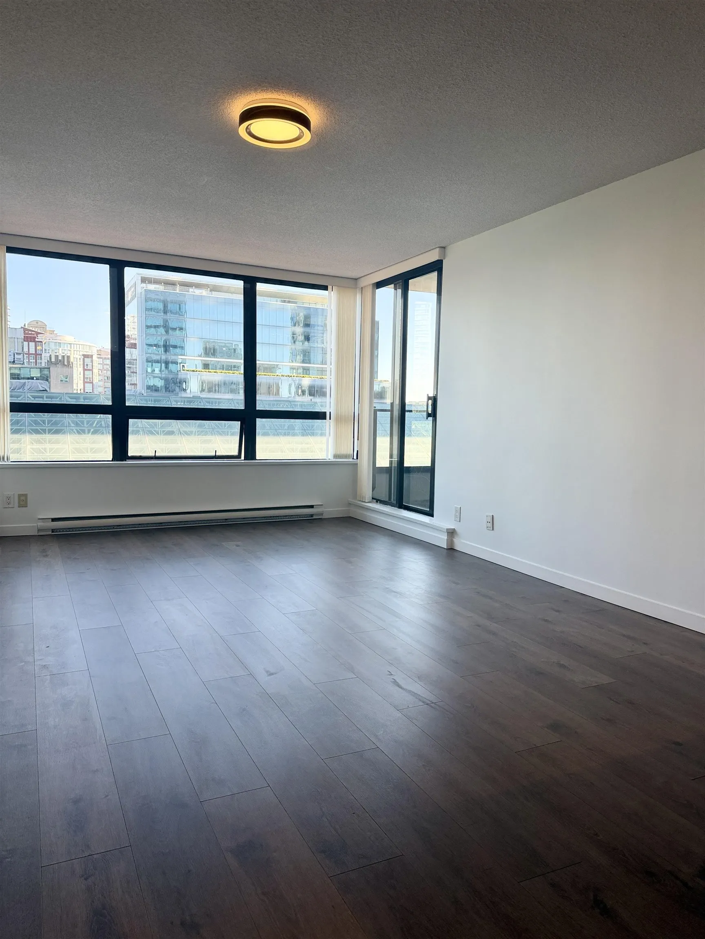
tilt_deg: -5.6
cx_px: 352
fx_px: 652
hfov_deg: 56.8
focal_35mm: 24
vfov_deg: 71.6
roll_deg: -1.2
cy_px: 470
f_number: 1.78
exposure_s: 1/399
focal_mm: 6.76
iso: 100
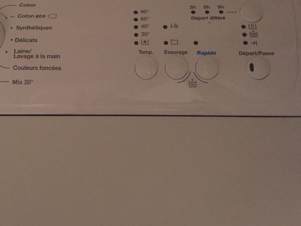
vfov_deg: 33.3
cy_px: 72
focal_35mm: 43
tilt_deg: -53.3
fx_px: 374
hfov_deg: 43.3
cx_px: 105
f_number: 2.2
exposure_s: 1/17
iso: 640
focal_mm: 4.15
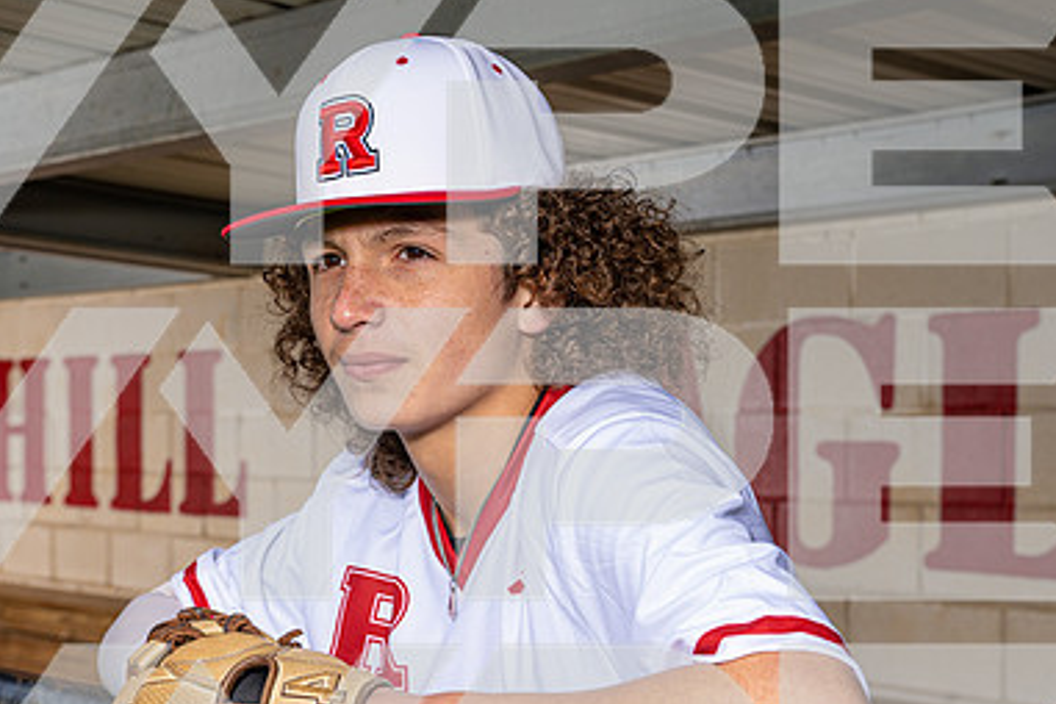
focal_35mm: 67
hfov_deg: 30.0
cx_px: 402
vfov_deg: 20.3
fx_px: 1965
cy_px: 456
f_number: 5.6
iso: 100
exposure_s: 1/250
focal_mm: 44
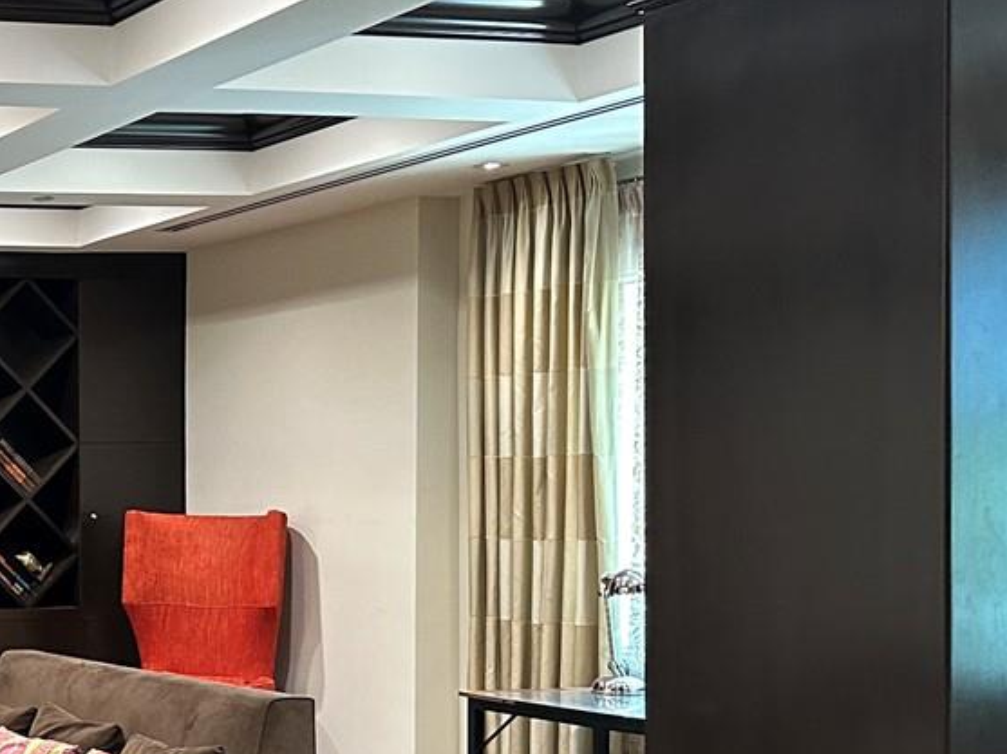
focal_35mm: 69
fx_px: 2006
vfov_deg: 21.2
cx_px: -322
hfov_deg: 24.4
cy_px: 528
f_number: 1.78
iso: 400
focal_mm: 6.86
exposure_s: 1/60
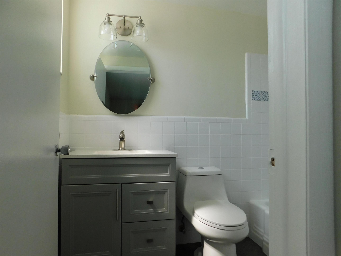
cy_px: 128
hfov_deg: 73.9
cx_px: 170
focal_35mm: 23
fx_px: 227
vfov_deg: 58.9
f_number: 3
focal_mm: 4
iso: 125
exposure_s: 1/125
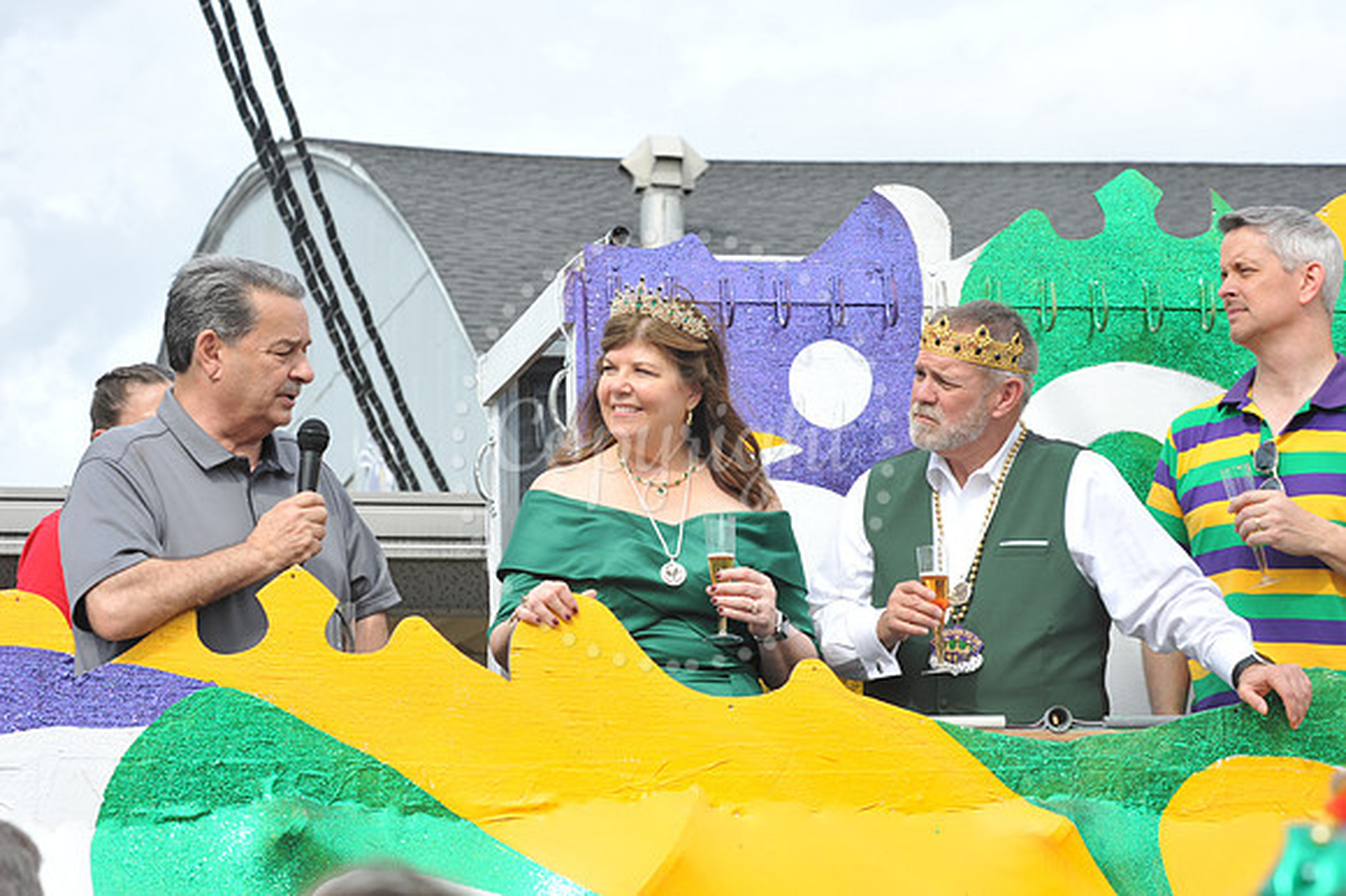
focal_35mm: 120
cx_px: 673
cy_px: 448
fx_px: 4484
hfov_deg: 17.1
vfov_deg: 11.4
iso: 200
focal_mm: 120
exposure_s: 1/100
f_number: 13
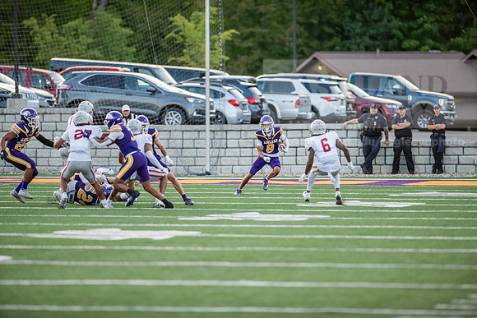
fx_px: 3976
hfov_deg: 6.9
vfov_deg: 4.6
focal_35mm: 300
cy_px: 159
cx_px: 238
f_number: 3.2
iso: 1250
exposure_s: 1/1000
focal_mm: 300
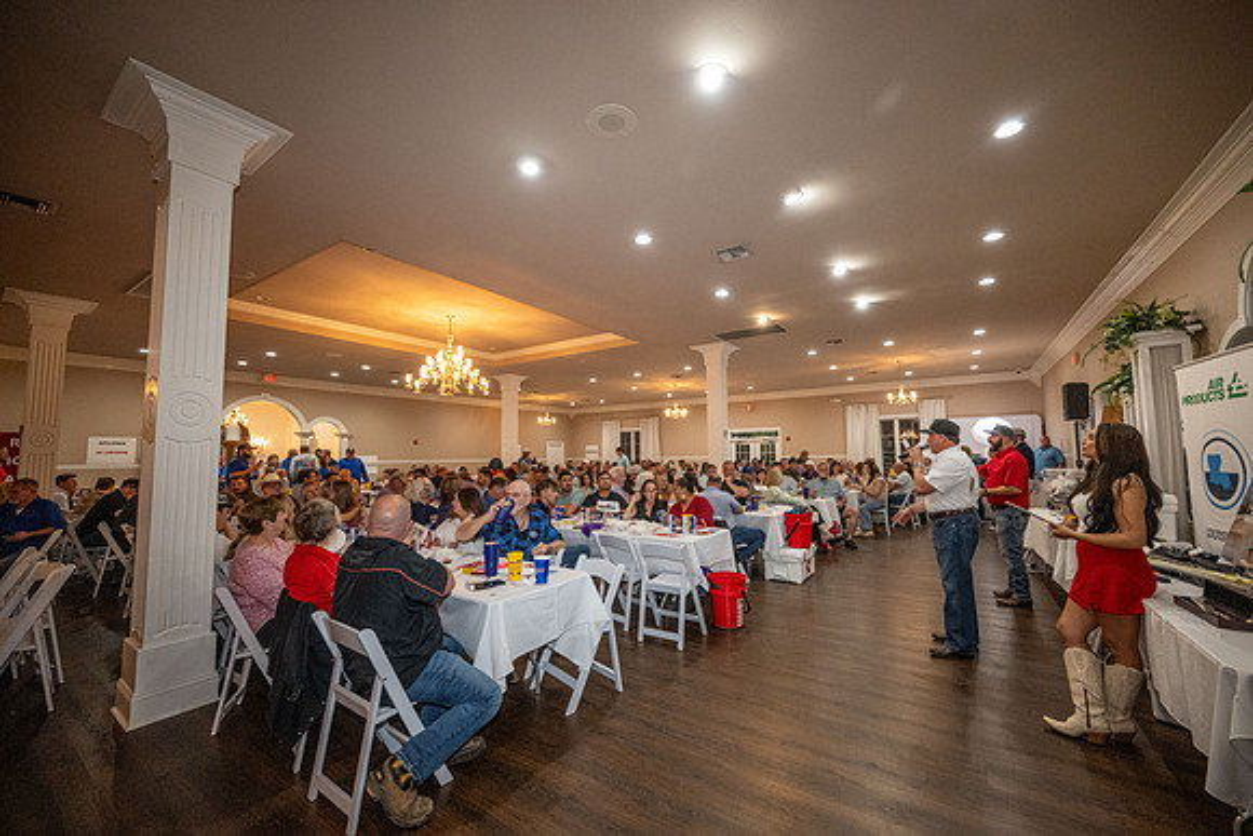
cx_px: 626
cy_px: 418
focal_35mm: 14
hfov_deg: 104.2
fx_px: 487
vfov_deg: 81.2
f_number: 4
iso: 3600
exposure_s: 1/200
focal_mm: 14
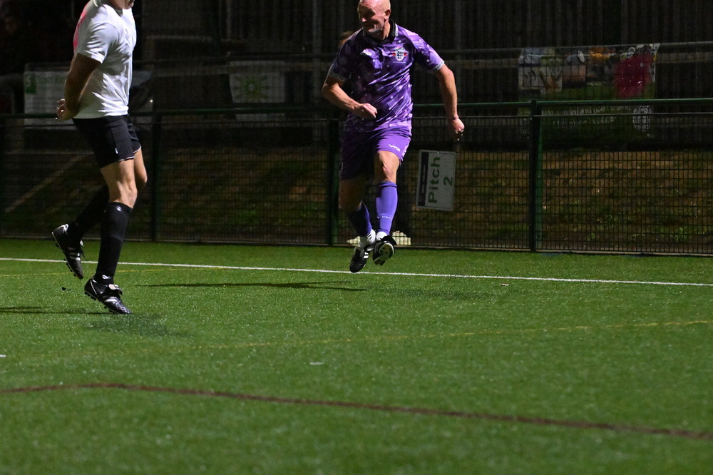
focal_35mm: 174
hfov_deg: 11.8
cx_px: 356
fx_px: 3445
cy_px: 238
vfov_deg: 7.9
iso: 8000
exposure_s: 1/800
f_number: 4.5
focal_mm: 116
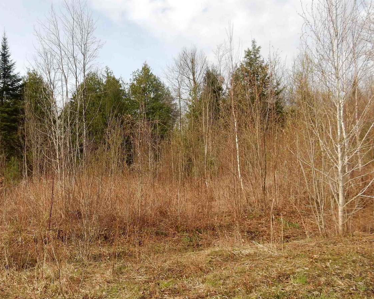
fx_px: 387
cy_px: 169
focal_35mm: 35
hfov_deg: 51.0
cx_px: 138
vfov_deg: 42.1
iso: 125
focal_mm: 4.5
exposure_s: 1/640
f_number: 3.7
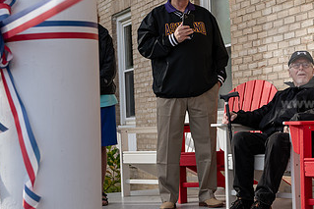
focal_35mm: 91
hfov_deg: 22.2
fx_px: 794
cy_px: 124
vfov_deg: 15.0
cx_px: 236
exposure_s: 1/320
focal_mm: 50
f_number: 4
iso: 125
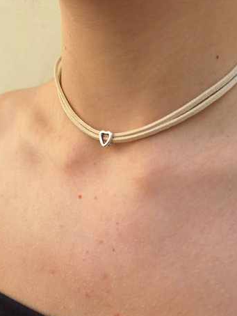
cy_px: 183
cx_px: 122
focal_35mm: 27
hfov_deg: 51.4
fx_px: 246
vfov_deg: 64.9
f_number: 1.8
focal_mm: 5.54
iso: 40
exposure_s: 1/714
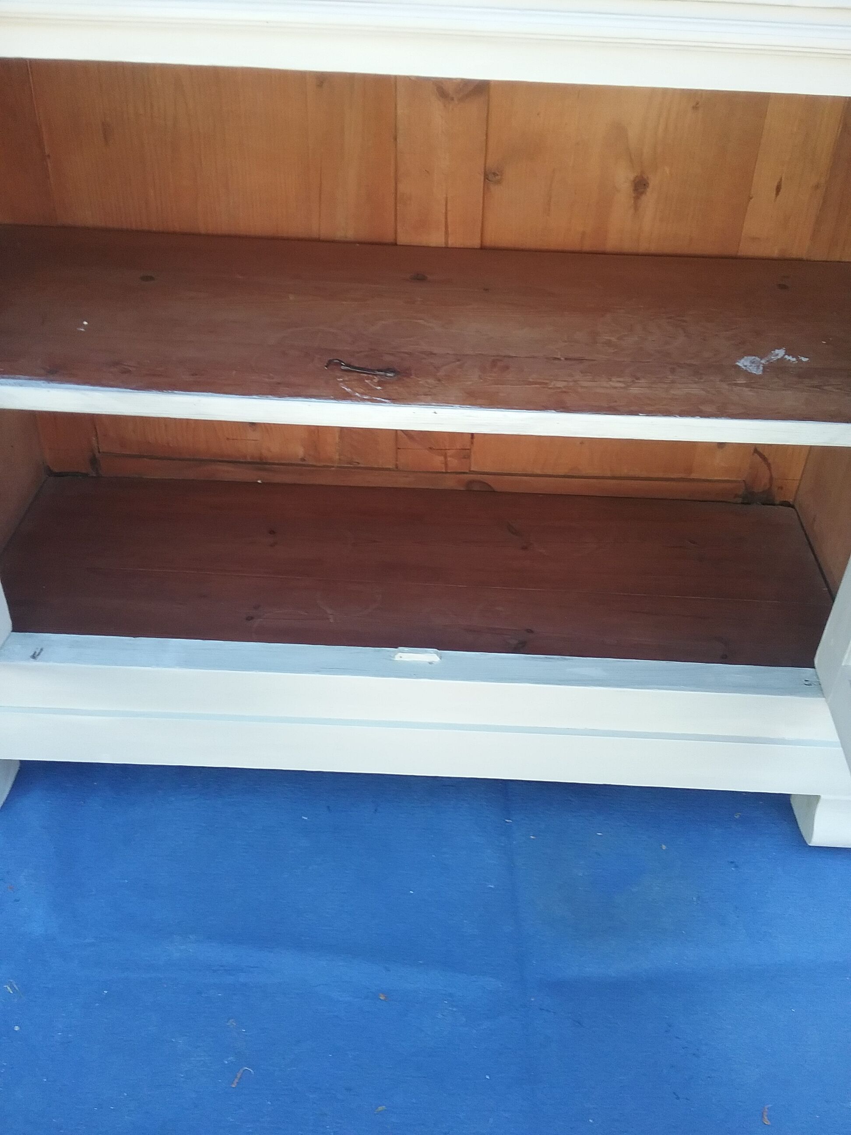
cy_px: 568
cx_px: 426
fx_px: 1016
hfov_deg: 45.4
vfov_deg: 58.4
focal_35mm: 31
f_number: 2.2
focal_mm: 3.3
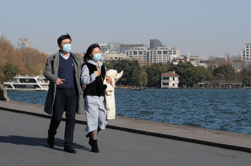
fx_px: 730
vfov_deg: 13.0
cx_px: 126
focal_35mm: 105
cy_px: 83
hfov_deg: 19.5
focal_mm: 70
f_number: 18
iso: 1250
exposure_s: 1/1250
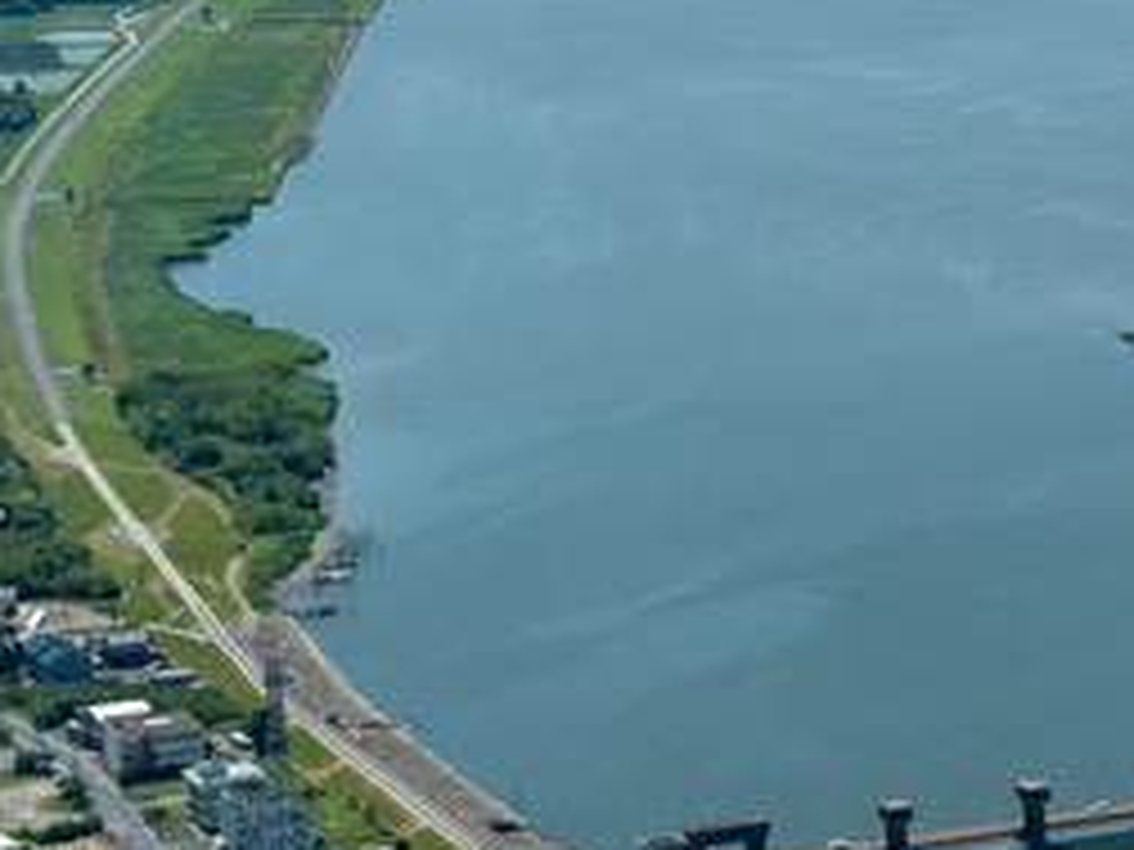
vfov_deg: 9.2
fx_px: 5242
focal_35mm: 160
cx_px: 2212
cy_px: 97
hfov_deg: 11.3
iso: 125
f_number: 11
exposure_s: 1/400
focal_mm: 42
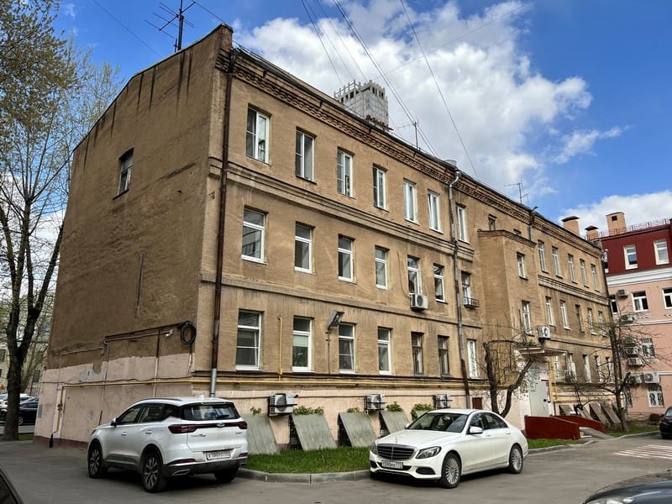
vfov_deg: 53.1
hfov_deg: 67.3
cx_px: 336
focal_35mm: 26
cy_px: 252
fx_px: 505
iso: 50
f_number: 1.5
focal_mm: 5.7
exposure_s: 1/2400
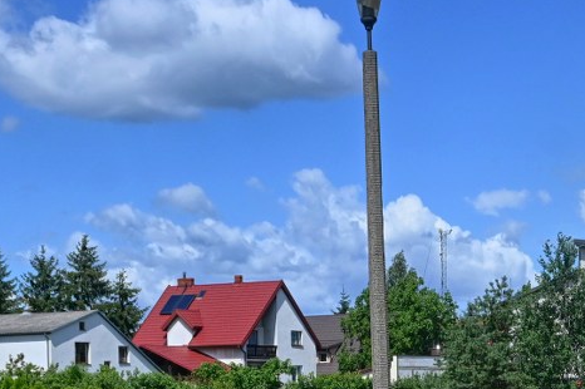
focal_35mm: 118
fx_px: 1915
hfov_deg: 17.3
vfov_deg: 11.4
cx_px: 403
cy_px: 473
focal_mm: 30.5
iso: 400
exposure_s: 1/4000
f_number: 5.6
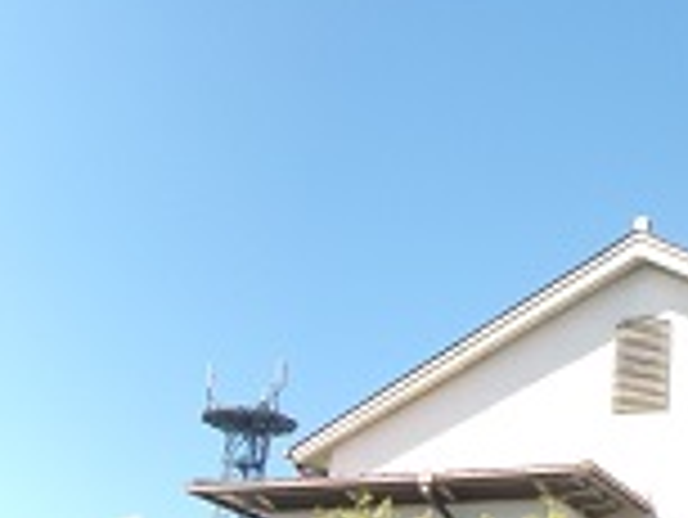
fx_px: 1452
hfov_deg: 25.3
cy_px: 324
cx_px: 701
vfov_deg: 20.2
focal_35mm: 73
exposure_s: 1/56
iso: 100
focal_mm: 5.1
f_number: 10.8
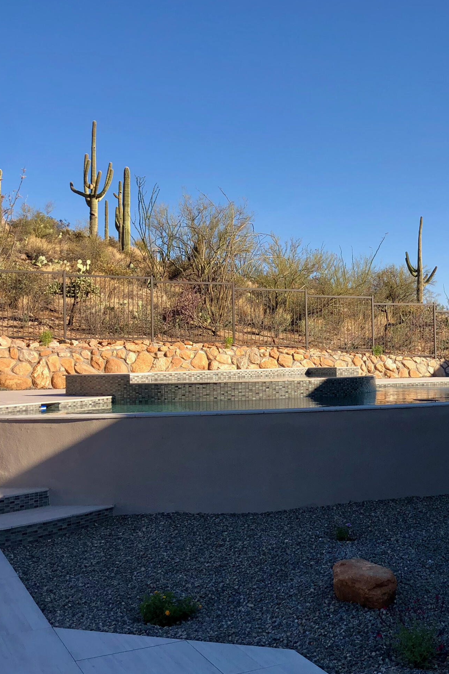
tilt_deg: +0.8
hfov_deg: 29.2
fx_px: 842
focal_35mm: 45
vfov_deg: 43.6
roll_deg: +1.1
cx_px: 361
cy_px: 359
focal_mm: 3.99
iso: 20
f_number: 1.8
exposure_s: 1/1372
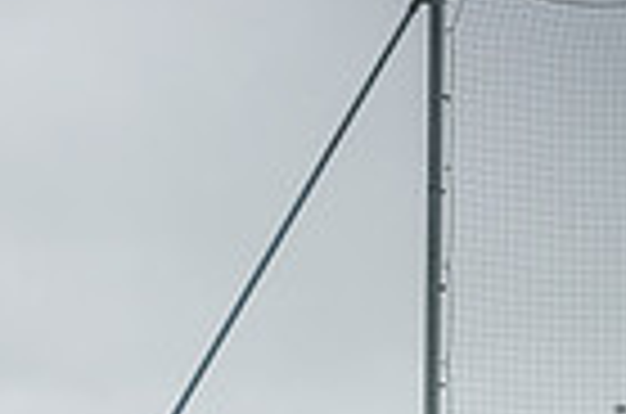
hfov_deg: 10.6
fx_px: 3244
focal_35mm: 187
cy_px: 714
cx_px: -301
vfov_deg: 7.1
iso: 100
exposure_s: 1/100
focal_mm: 38
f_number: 2.8
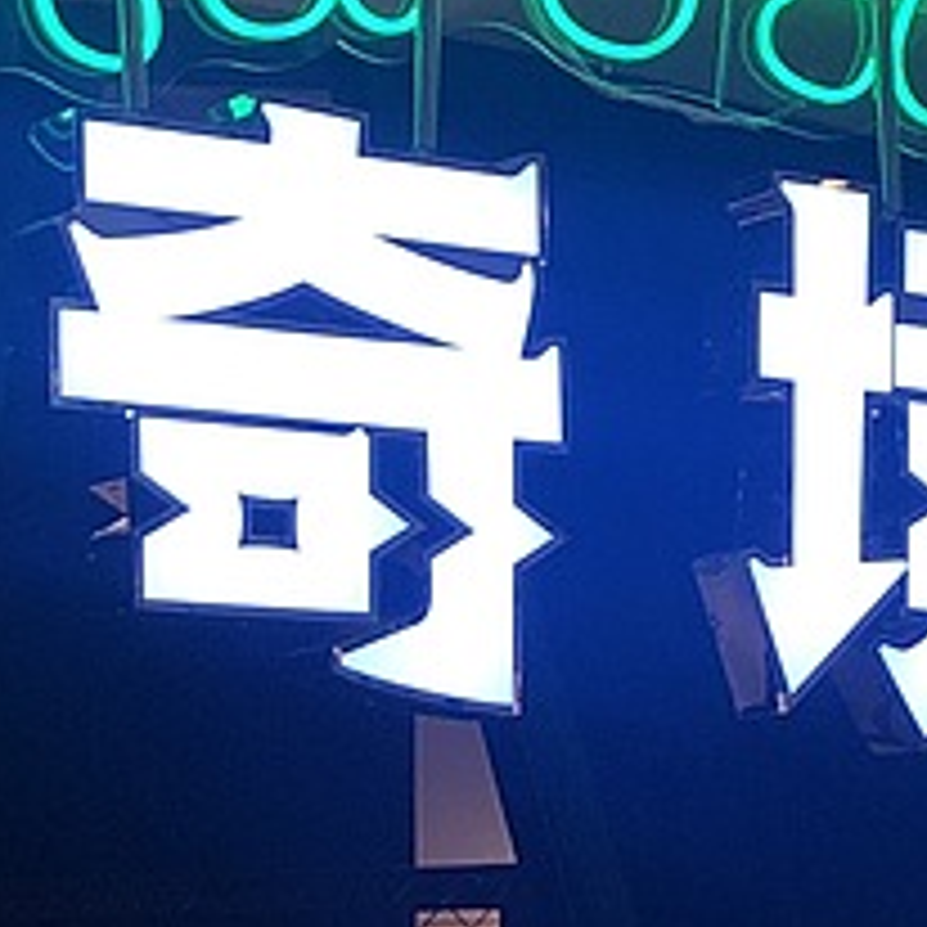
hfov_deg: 11.3
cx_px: 693
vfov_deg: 11.2
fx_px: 4666
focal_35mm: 154
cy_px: 981
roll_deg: +1.2
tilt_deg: +2.2
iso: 25
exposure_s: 1/100
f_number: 1.8
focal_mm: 4
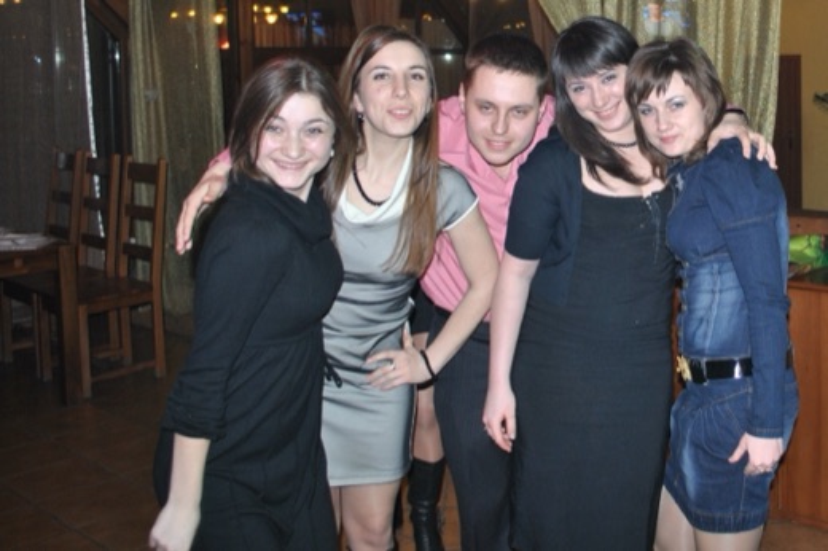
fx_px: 621
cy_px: 276
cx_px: 414
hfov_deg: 67.4
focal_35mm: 27
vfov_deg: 47.9
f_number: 3.5
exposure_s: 1/60
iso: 200
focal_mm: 18
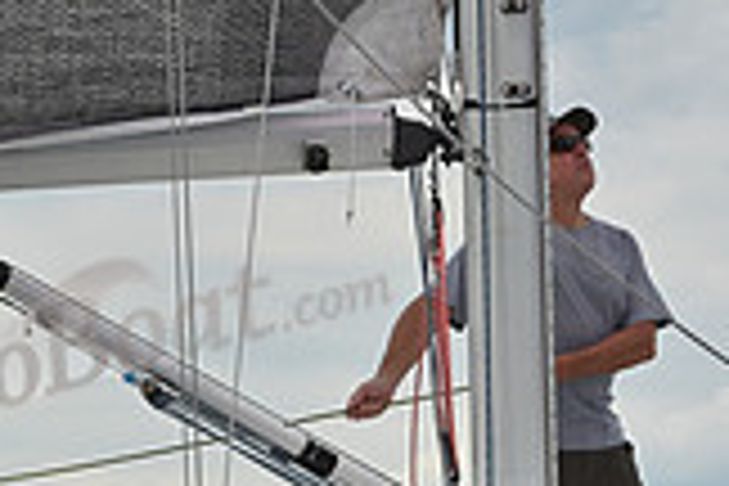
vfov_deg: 5.5
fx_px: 5062
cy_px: 650
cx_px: -472
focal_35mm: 250
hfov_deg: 8.0
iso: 320
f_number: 9
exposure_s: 1/1250
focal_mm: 70
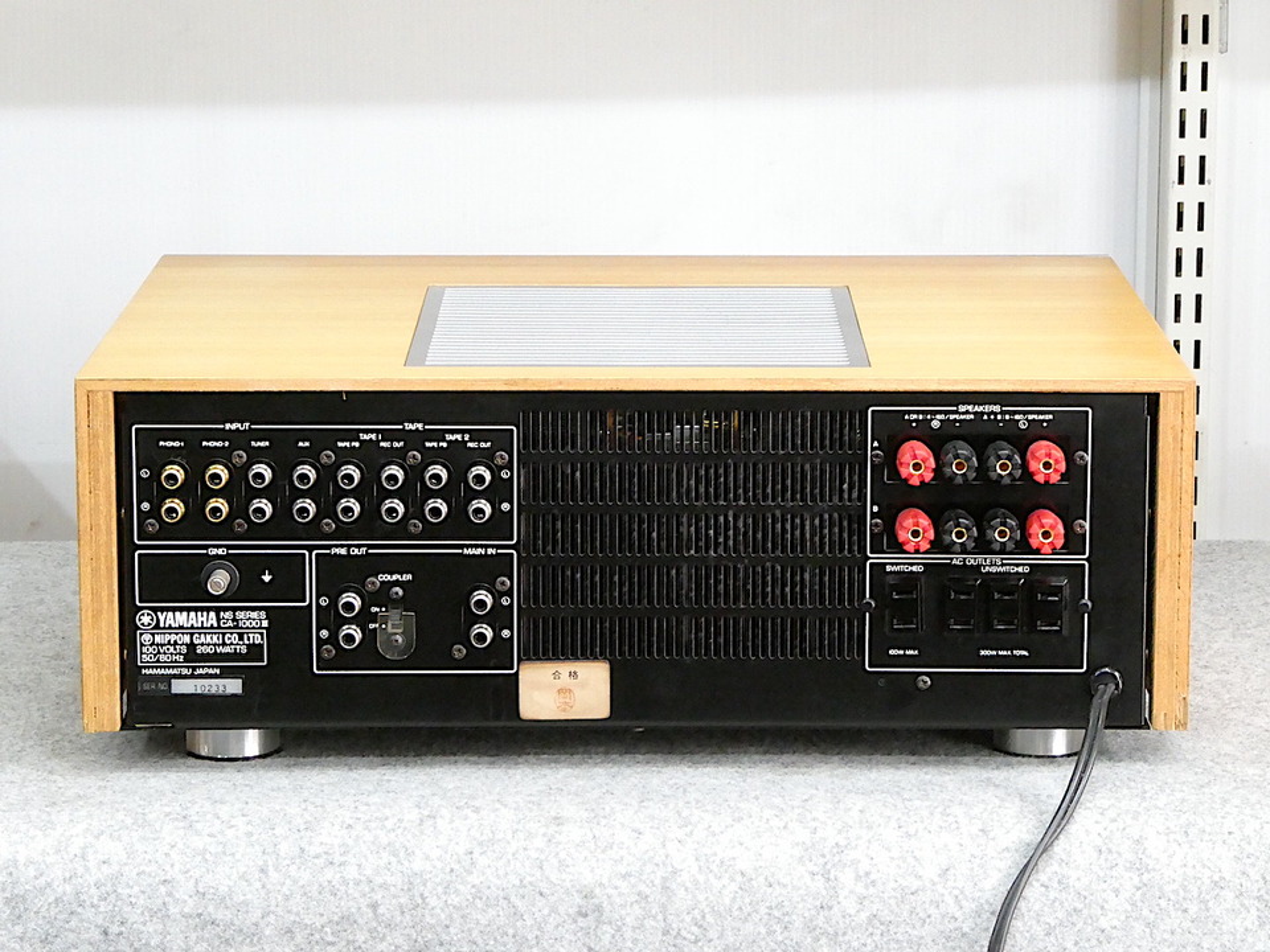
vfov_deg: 12.0
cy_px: 476
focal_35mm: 124
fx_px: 4549
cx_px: 635
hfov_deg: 15.9
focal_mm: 22.3
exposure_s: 1/30
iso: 1600
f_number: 6.3
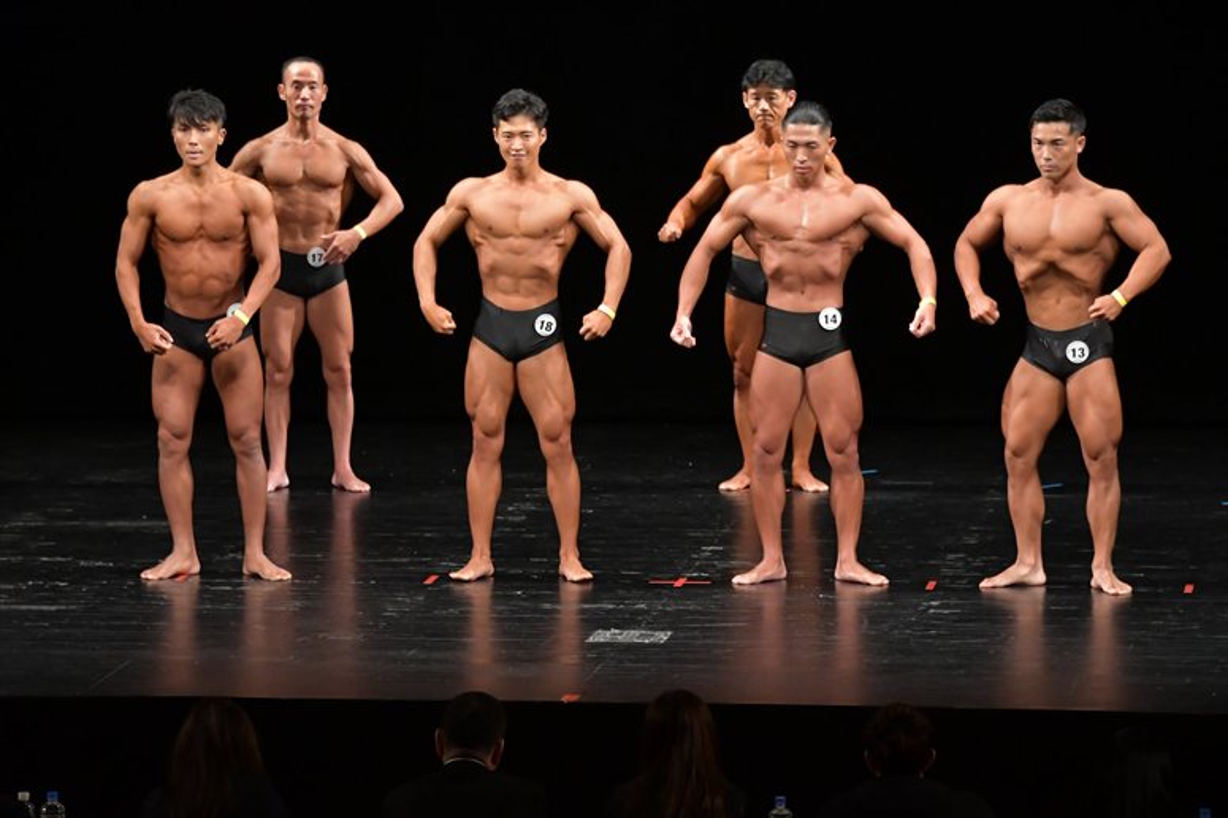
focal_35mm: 187
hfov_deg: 11.0
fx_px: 6376
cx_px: 614
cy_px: 409
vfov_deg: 7.3
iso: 3200
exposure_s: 1/400
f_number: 5.6
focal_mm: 125
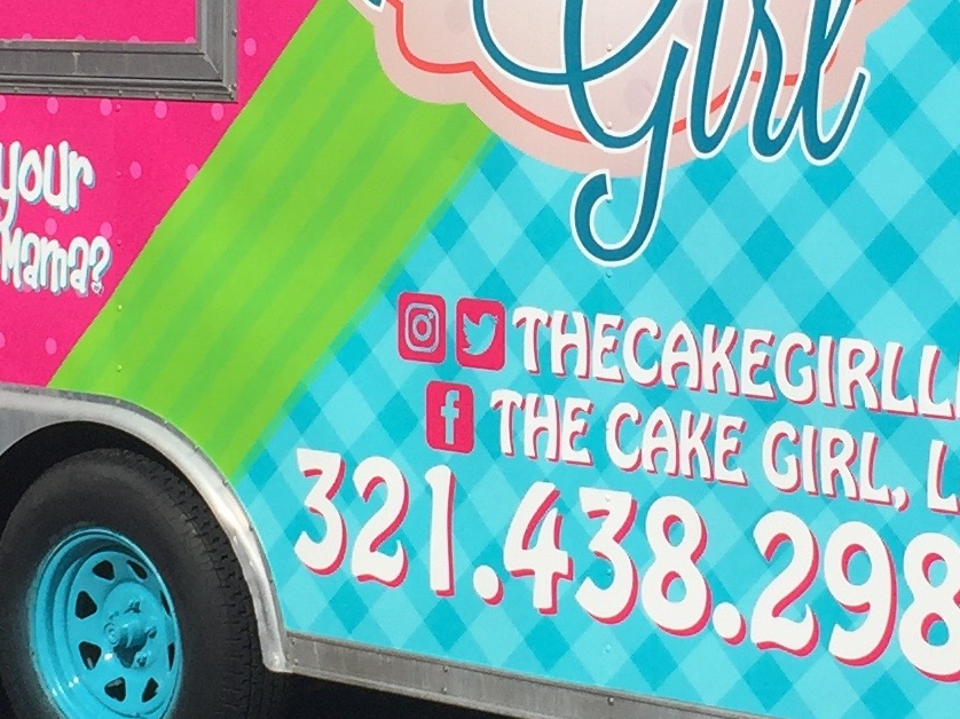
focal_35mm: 113
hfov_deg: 17.4
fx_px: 3133
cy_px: 192
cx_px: 591
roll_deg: +1.4
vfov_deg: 13.1
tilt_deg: -3.9
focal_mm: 4.15
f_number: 2.2
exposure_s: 1/4405
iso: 32
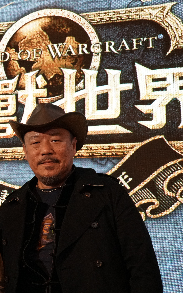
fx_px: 605
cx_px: -23
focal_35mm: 76
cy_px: 146
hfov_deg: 16.6
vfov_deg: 27.2
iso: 3200
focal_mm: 33
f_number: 5.6
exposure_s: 1/100
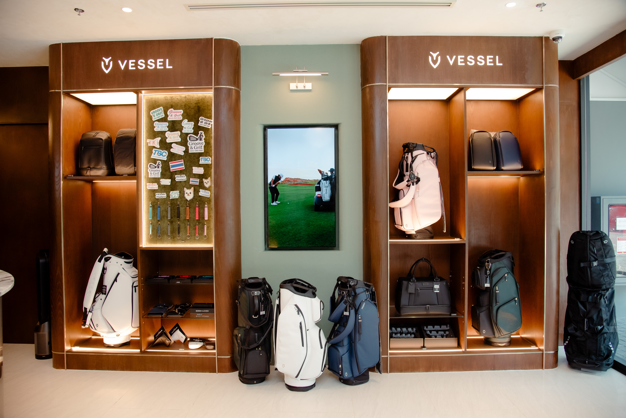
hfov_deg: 73.7
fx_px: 417
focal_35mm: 24
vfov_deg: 53.2
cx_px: 313
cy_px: 209
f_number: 5
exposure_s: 1/160
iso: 2000
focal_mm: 24
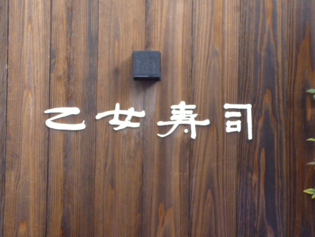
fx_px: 1538
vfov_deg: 8.8
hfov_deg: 11.7
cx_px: 162
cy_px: 115
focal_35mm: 169
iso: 400
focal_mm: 21.5
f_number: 6.9
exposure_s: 1/100
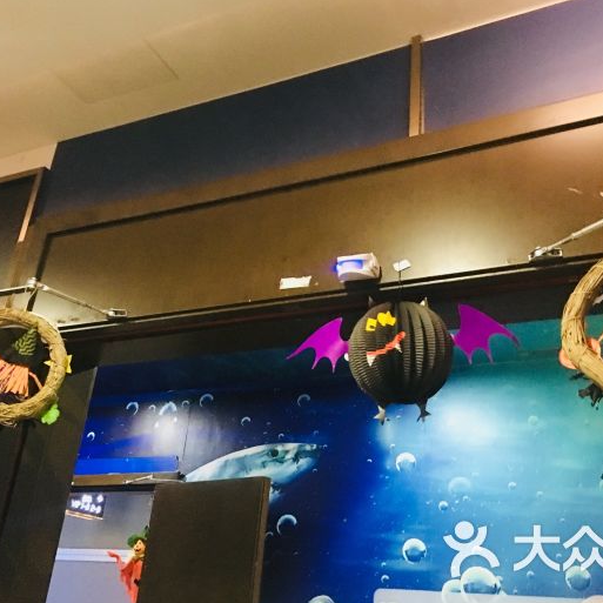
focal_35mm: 35
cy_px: 302
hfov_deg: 47.2
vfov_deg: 47.2
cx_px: 327
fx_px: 690
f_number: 2.2
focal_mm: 4.15
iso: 200
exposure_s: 1/4
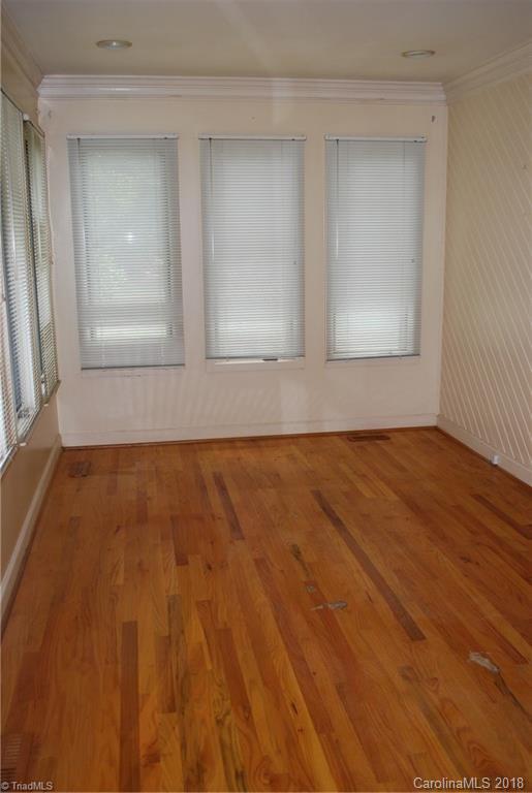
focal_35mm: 33
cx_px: 266
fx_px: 728
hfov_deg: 40.1
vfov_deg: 57.1
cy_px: 396
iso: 200
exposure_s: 1/60
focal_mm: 22
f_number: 4
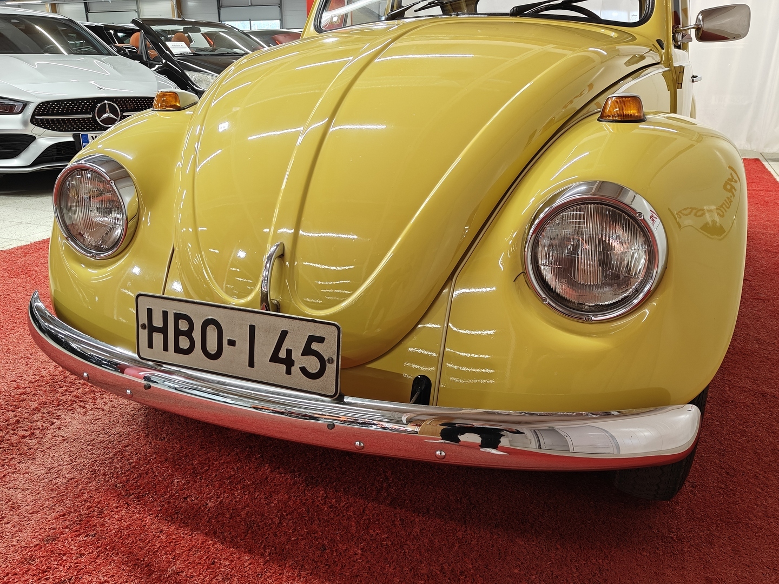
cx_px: 390
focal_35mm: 29
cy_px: 292
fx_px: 653
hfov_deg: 61.7
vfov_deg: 48.2
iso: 80
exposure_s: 1/70
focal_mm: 5.59
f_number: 1.8
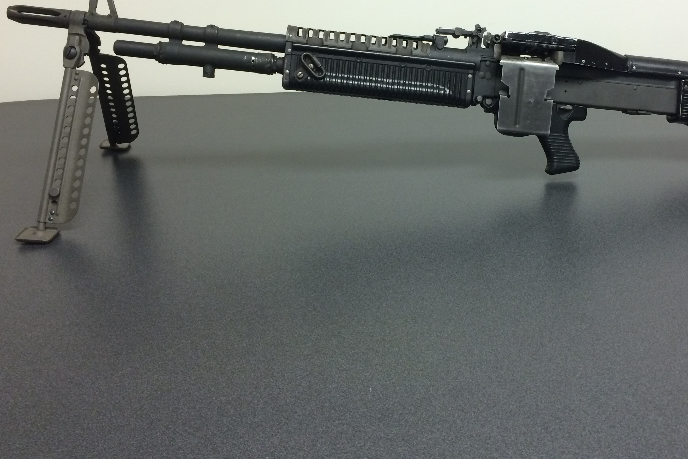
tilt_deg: -20.5
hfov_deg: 49.3
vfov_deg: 34.0
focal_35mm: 39
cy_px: 162
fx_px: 745
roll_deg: +1.1
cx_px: 410
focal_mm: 4.15
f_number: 2.2
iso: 125
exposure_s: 1/30
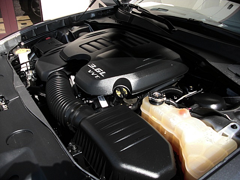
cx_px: 120
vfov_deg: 39.7
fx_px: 250
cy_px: 90
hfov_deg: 51.4
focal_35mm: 36
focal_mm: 6.3
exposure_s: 1/500
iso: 50
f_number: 2.8
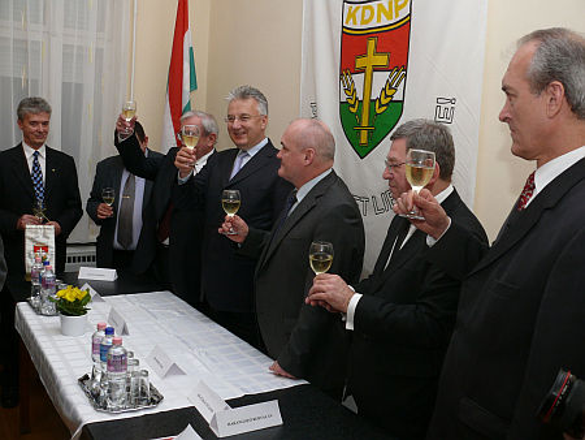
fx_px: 592
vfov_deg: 40.7
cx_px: 292
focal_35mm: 35
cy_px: 220
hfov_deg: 52.6
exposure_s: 1/30
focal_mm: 7.4
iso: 100
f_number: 4
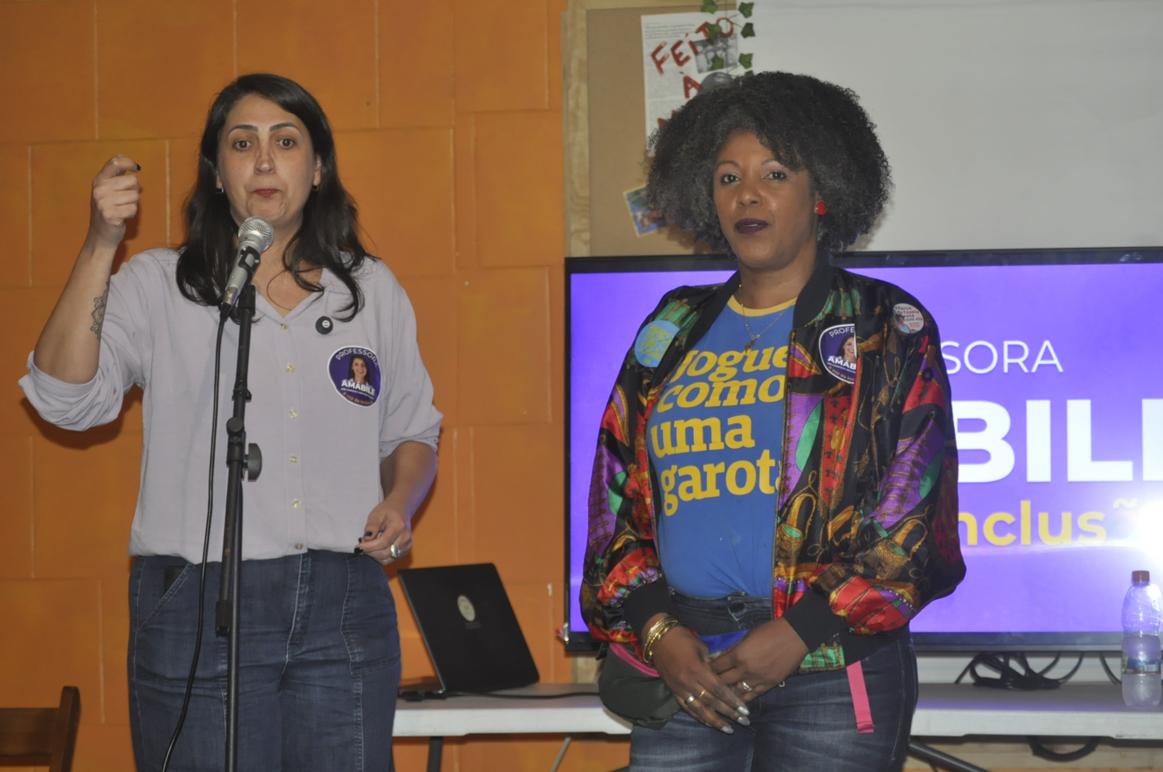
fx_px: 3001
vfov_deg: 14.7
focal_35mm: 93
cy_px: 386
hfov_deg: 21.9
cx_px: 582
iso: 800
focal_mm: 62
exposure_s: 1/60
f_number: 4.2
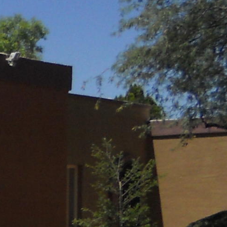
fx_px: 1083
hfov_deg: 9.3
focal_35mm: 146
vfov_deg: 11.6
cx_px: -464
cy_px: 305
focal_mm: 4.9
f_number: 8
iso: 80
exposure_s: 1/250
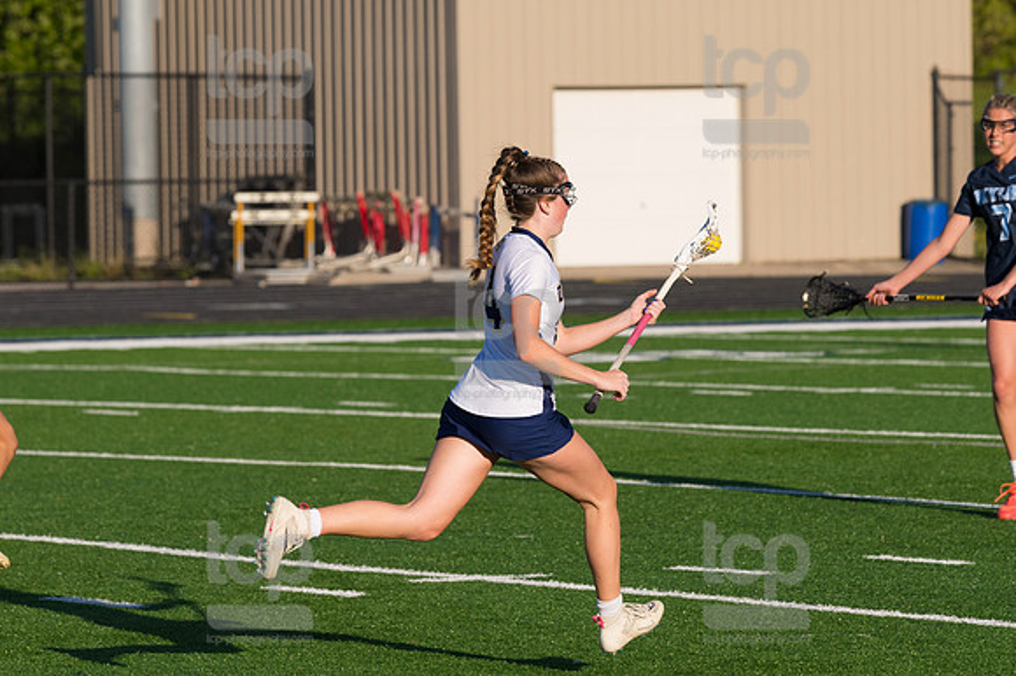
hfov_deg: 7.6
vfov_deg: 5.1
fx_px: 7615
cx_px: 508
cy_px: 338
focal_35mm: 270
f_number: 5.6
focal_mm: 180
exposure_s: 1/1600
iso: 250
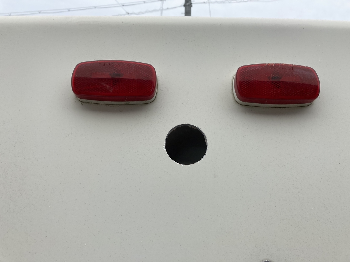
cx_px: 175
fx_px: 283
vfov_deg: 49.7
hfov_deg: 63.4
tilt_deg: -2.0
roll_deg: -1.8
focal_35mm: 28
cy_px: 131
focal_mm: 3.99
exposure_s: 1/1548
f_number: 1.8
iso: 20
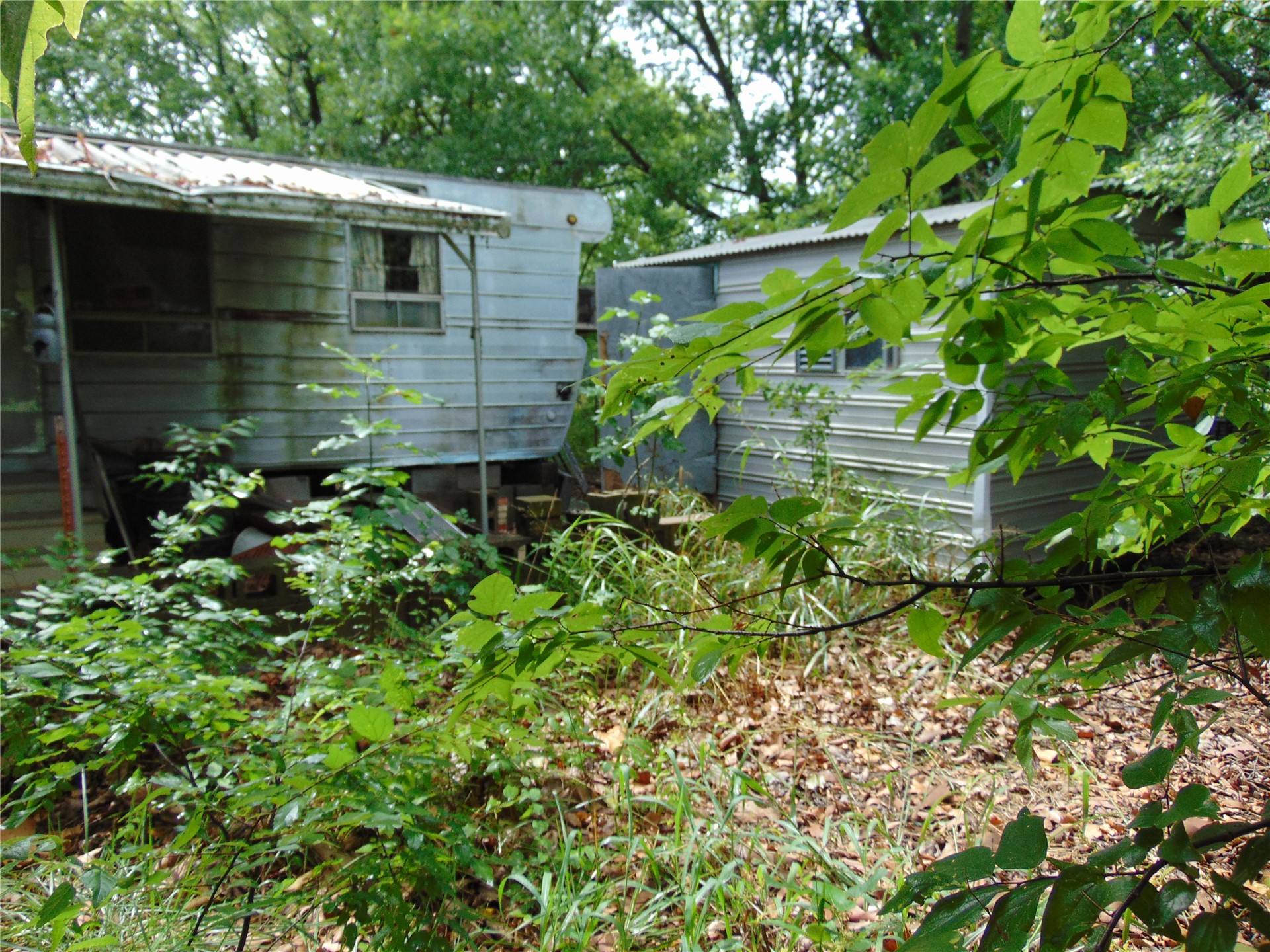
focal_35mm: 25
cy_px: 476
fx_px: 917
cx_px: 635
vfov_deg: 54.9
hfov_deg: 69.4
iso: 80
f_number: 3
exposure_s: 1/200
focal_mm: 4.5
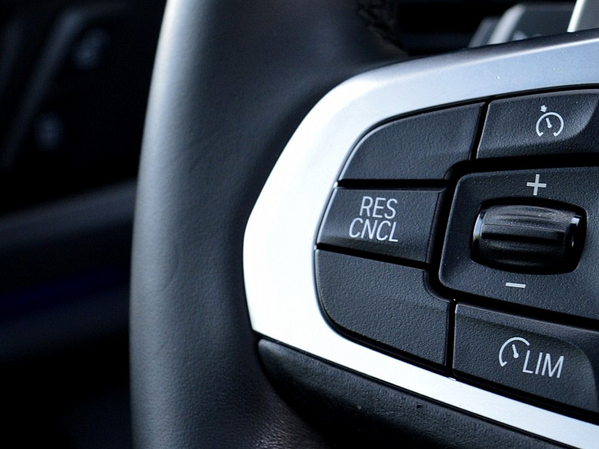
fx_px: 2437
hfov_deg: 14.0
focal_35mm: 141
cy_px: 146
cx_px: 353
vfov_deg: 10.5
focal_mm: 55
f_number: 7.1
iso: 800
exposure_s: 1/60
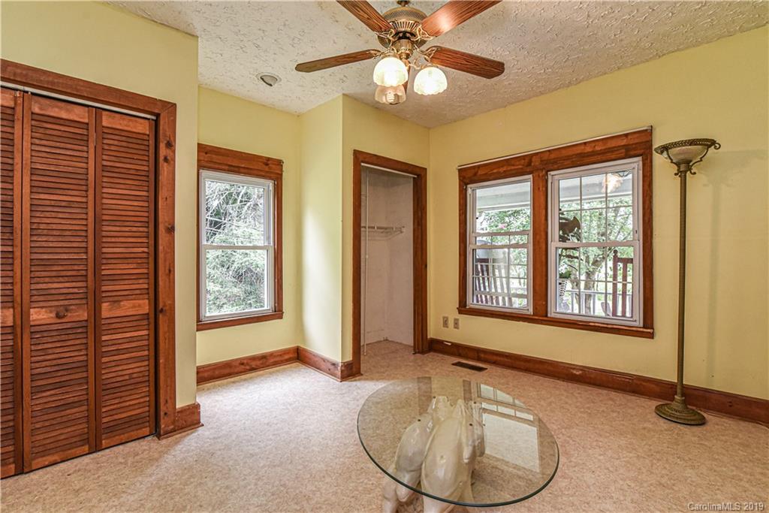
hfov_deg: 96.7
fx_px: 342
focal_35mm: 16
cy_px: 256
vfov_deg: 73.8
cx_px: 384
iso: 1250
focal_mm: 16
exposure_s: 1/100
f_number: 8
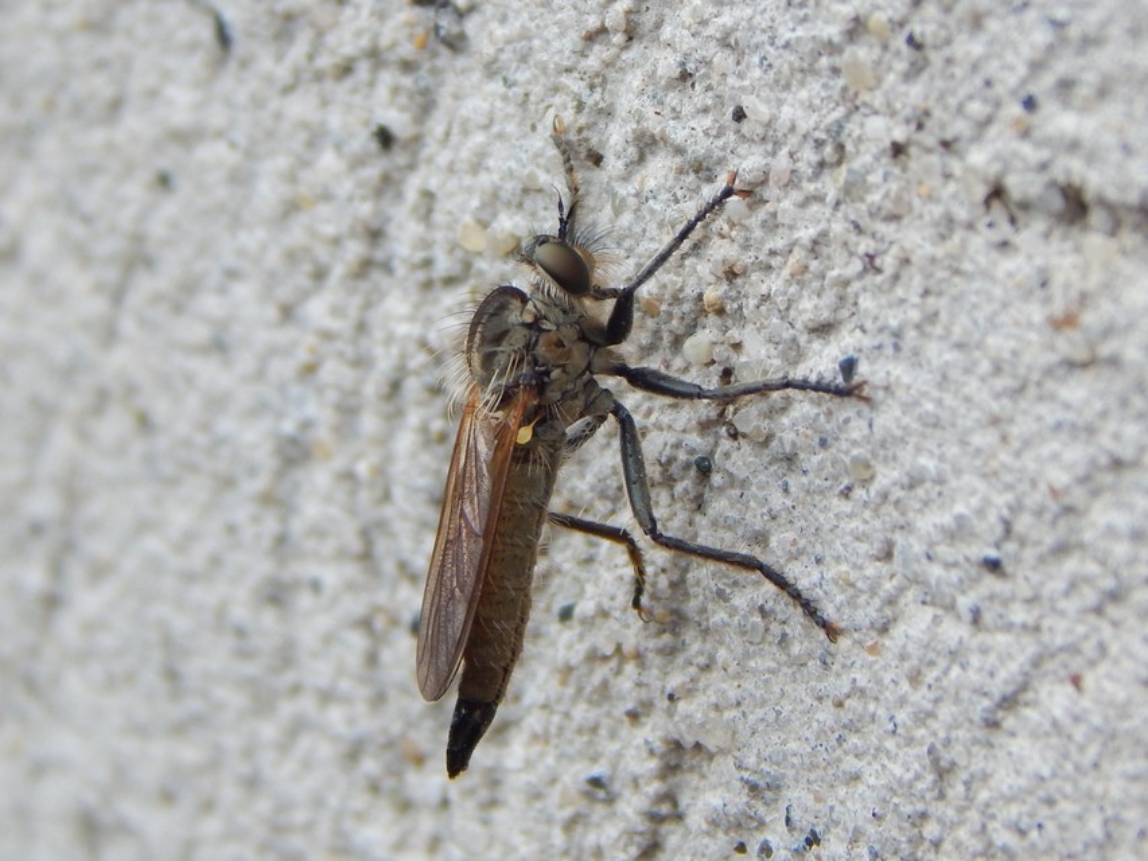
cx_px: 574
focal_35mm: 141
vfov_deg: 10.5
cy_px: 430
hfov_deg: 14.0
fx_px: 4677
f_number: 4.9
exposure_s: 1/200
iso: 125
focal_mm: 25.3
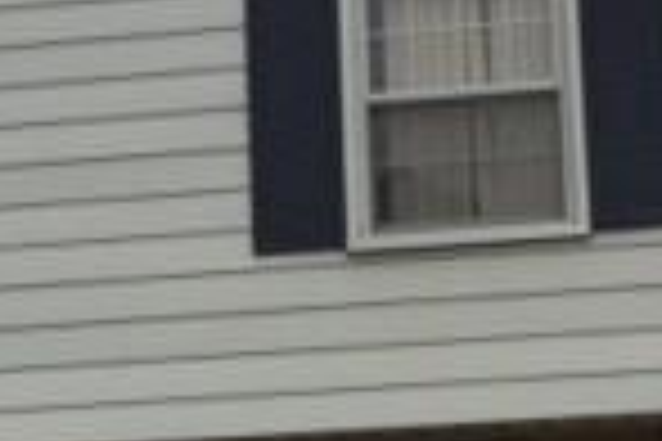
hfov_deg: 15.1
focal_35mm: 136
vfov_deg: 10.0
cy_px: 418
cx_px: 347
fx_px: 2501
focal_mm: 4.12
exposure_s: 1/1080
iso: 32
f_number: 2.2
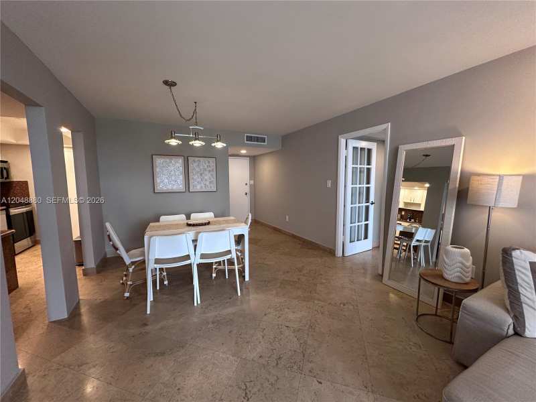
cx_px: 268
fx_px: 217
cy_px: 201
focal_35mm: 14
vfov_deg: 85.7
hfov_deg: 102.1
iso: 250
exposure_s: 1/120
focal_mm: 2.22
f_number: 2.2
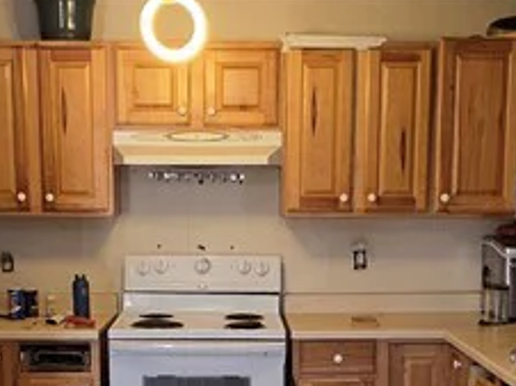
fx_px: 879
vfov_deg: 24.0
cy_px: 361
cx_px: 231
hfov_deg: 32.7
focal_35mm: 59
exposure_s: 1/120
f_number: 1.9
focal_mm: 2.2
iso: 200
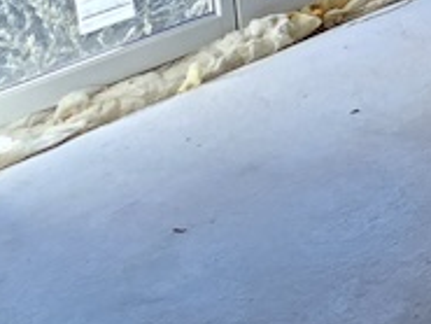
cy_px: -392
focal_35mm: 72
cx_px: 1093
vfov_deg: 15.0
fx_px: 897
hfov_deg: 14.2
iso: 160
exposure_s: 1/100
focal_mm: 2.2
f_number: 2.2
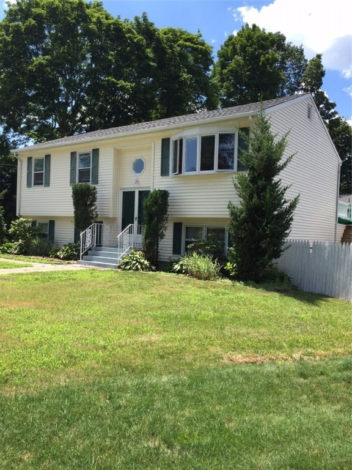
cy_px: 235
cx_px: 176
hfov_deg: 48.2
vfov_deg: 61.7
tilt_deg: +1.8
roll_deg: -2.1
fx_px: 393
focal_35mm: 29
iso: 32
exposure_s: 1/1041
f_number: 2.2
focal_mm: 4.15
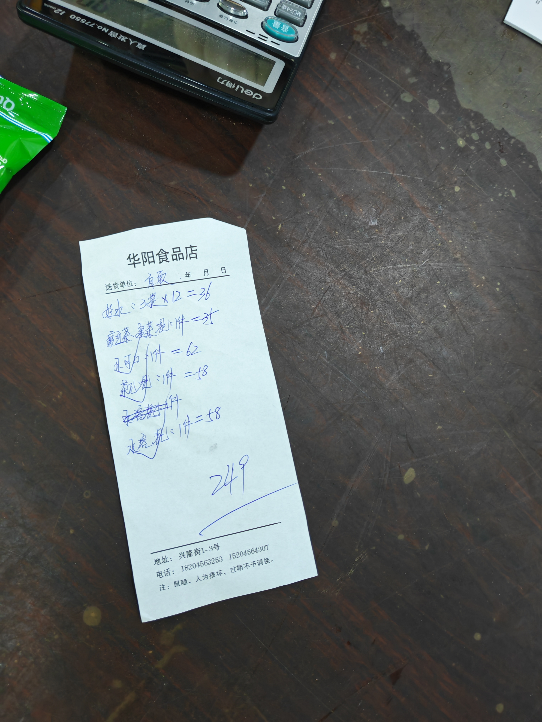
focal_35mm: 24
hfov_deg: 56.8
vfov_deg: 71.6
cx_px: 271
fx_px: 501
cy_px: 361
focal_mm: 5.52
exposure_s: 1/50
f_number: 1.95
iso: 640
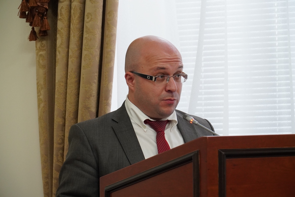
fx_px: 1106
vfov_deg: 10.2
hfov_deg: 15.2
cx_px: 148
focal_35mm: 135
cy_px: 98
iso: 2500
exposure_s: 1/160
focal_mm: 90
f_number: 5
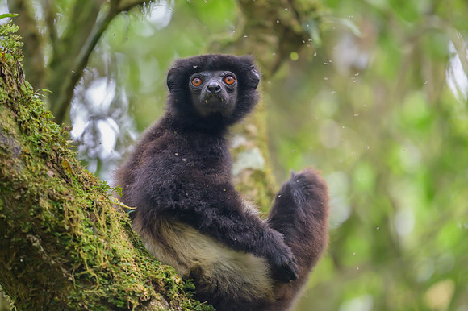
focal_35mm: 456
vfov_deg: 3.0
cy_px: 145
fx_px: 5923
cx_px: 201
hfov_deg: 4.5
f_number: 2.8
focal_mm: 400
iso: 2500
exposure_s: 1/640
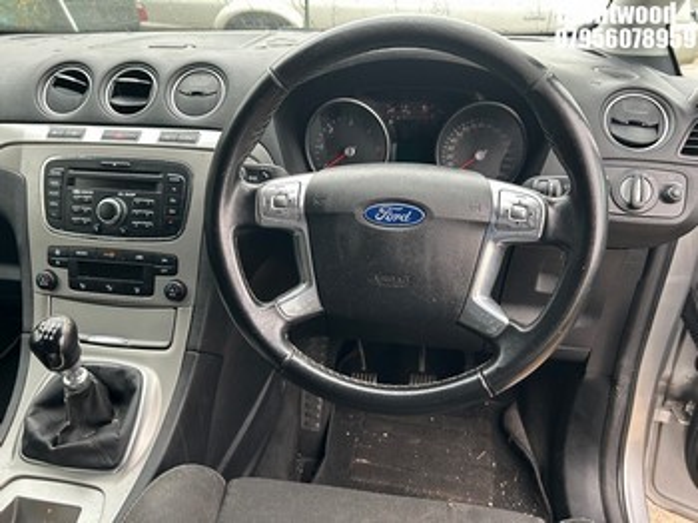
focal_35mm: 26
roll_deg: +0.8
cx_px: 349
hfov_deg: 67.3
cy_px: 262
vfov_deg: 53.0
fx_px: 524
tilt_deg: -28.5
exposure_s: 1/80
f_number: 1.5
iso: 125
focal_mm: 5.7
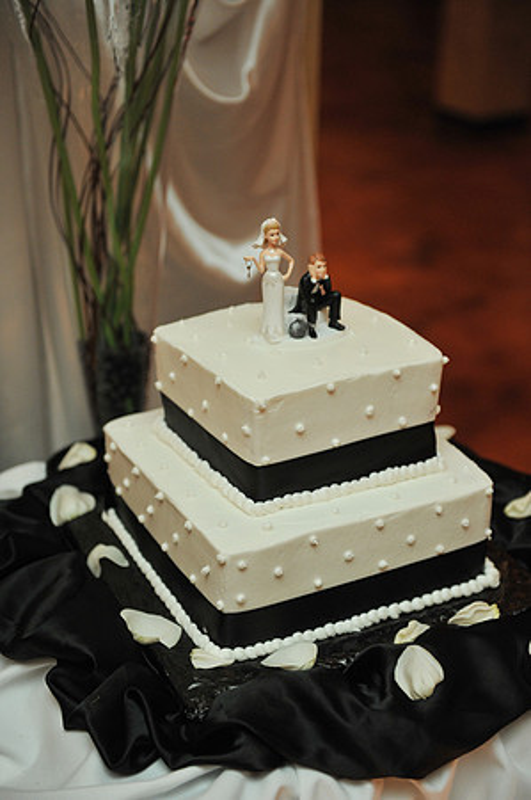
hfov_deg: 24.6
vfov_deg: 36.3
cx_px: 266
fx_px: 1220
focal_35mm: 55
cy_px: 400
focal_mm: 55
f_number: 2.8
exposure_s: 1/100
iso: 1600
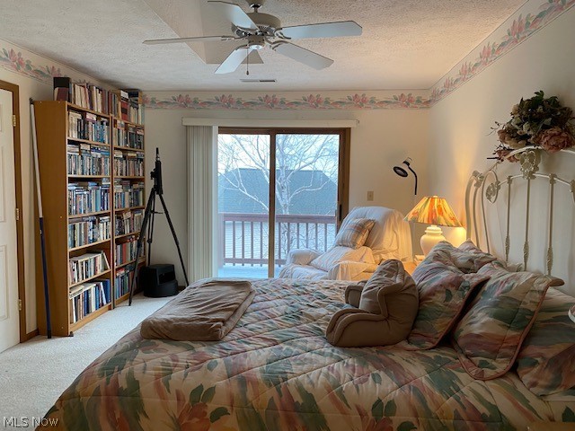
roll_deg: -0.1
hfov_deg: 67.3
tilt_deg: -3.3
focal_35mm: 26
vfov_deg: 53.1
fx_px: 432
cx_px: 288
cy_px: 216
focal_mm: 4.25
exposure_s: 1/60
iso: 100
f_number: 1.8
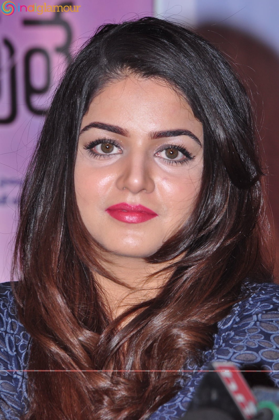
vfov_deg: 6.6
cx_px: 140
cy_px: 210
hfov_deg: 4.4
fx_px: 3673
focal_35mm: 315
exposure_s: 1/125
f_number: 9
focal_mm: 210
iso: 400
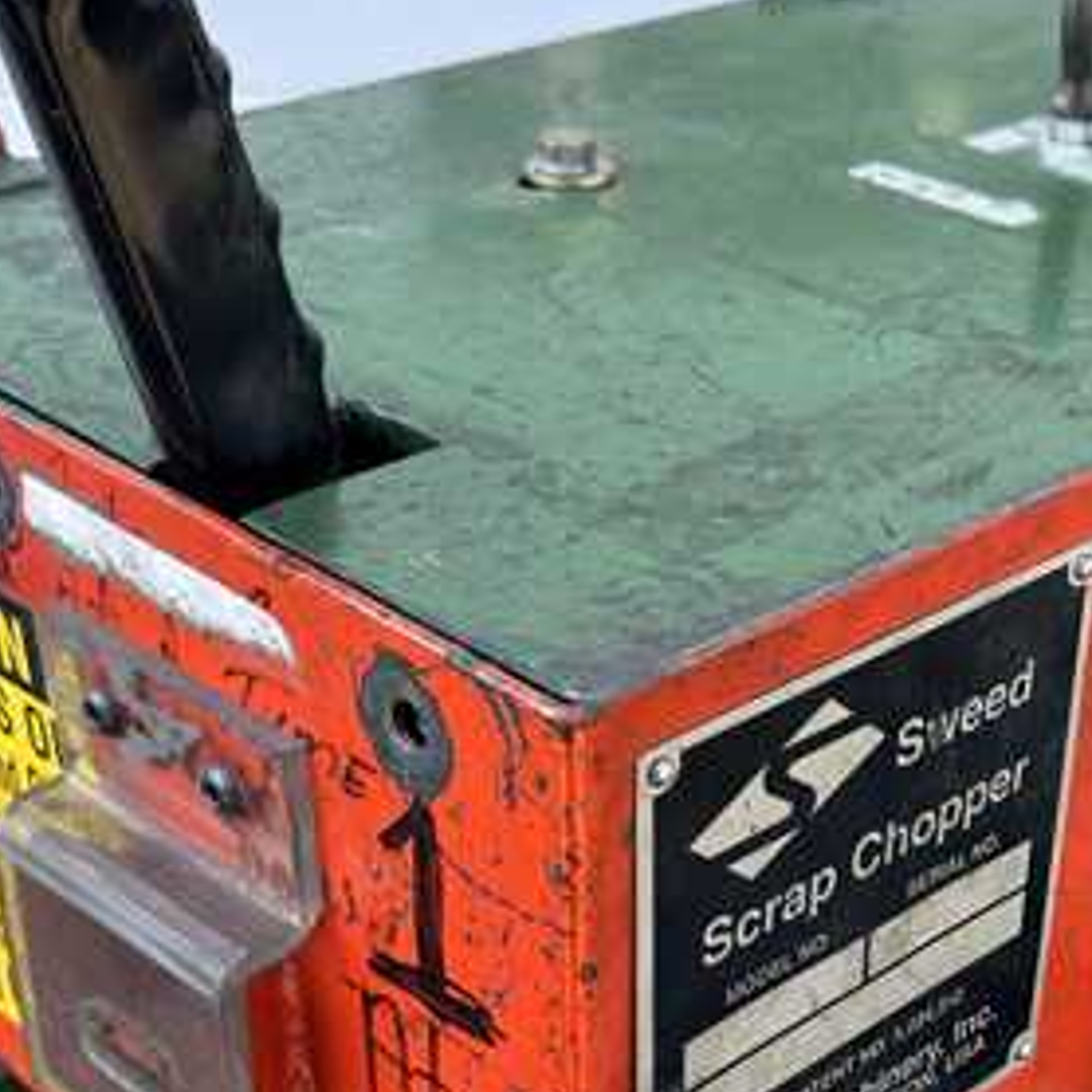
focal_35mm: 61
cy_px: 911
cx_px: 786
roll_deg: -3.0
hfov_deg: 27.9
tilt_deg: -32.8
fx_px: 2177
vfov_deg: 27.5
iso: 80
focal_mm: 6.86
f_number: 1.78
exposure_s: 1/462
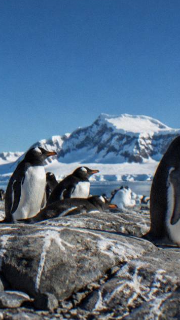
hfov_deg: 20.7
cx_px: 70
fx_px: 493
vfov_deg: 36.0
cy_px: 161
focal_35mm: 58
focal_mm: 35
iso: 320
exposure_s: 1/400
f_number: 7.1
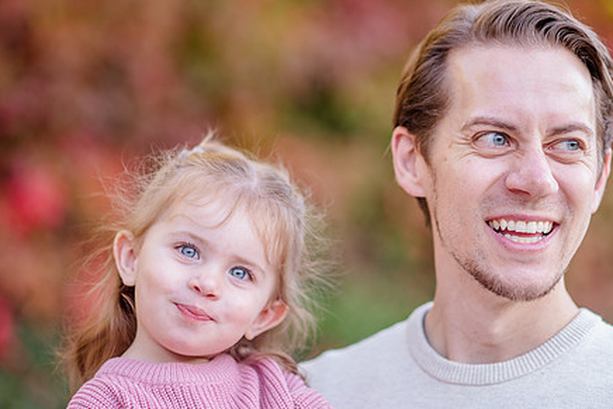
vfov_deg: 9.6
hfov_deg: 14.3
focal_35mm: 143
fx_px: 2436
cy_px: 199
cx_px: 359
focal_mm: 105
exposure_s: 1/160
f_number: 2
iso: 200
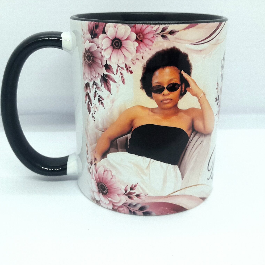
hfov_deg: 41.8
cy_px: 112
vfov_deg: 41.7
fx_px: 346
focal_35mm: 40
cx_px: 126
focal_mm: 4
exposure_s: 1/50
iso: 125
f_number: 1.8
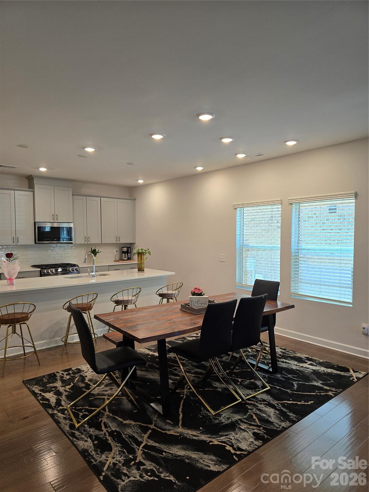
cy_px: 246
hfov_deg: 58.9
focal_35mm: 23
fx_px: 327
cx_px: 184
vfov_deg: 73.9
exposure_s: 1/120
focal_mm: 6.3
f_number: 1.7
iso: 80
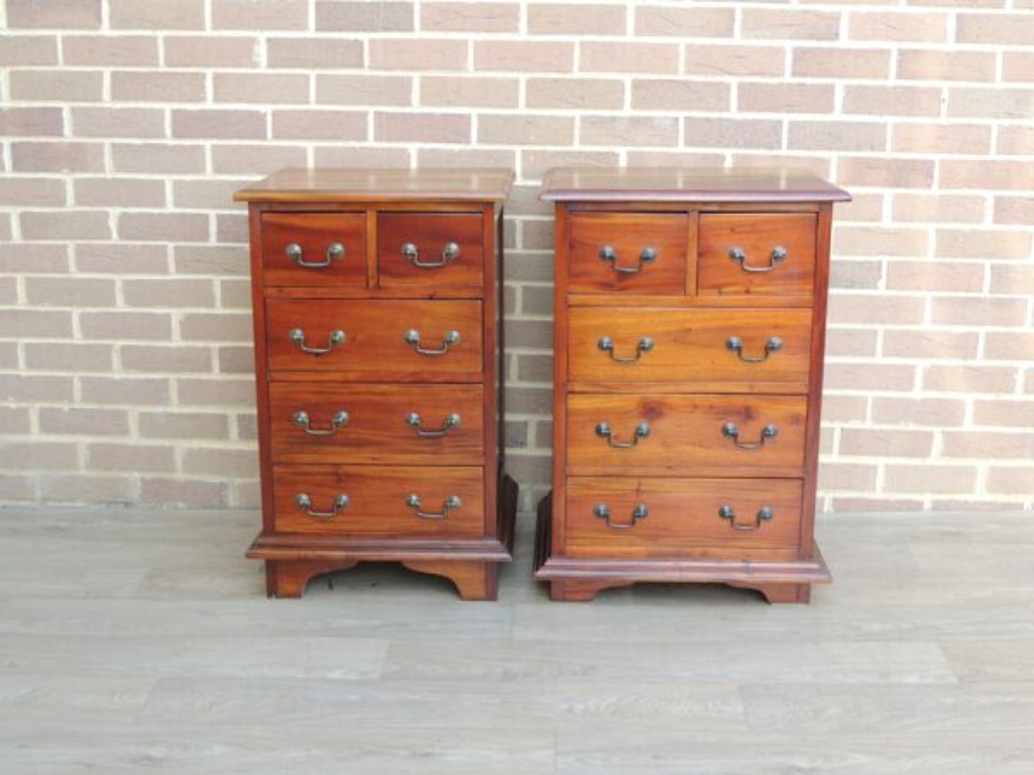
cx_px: 517
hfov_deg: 40.4
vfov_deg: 30.9
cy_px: 388
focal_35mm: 47
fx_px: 1404
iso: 125
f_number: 3.5
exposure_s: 1/50
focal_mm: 8.3
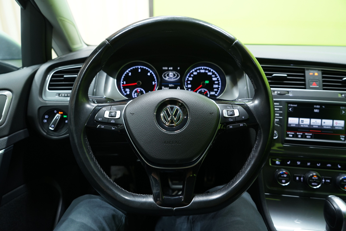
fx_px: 231
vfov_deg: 53.1
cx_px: 173
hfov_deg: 73.7
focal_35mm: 24
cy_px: 116
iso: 800
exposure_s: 1/20
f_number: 4.5
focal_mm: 24
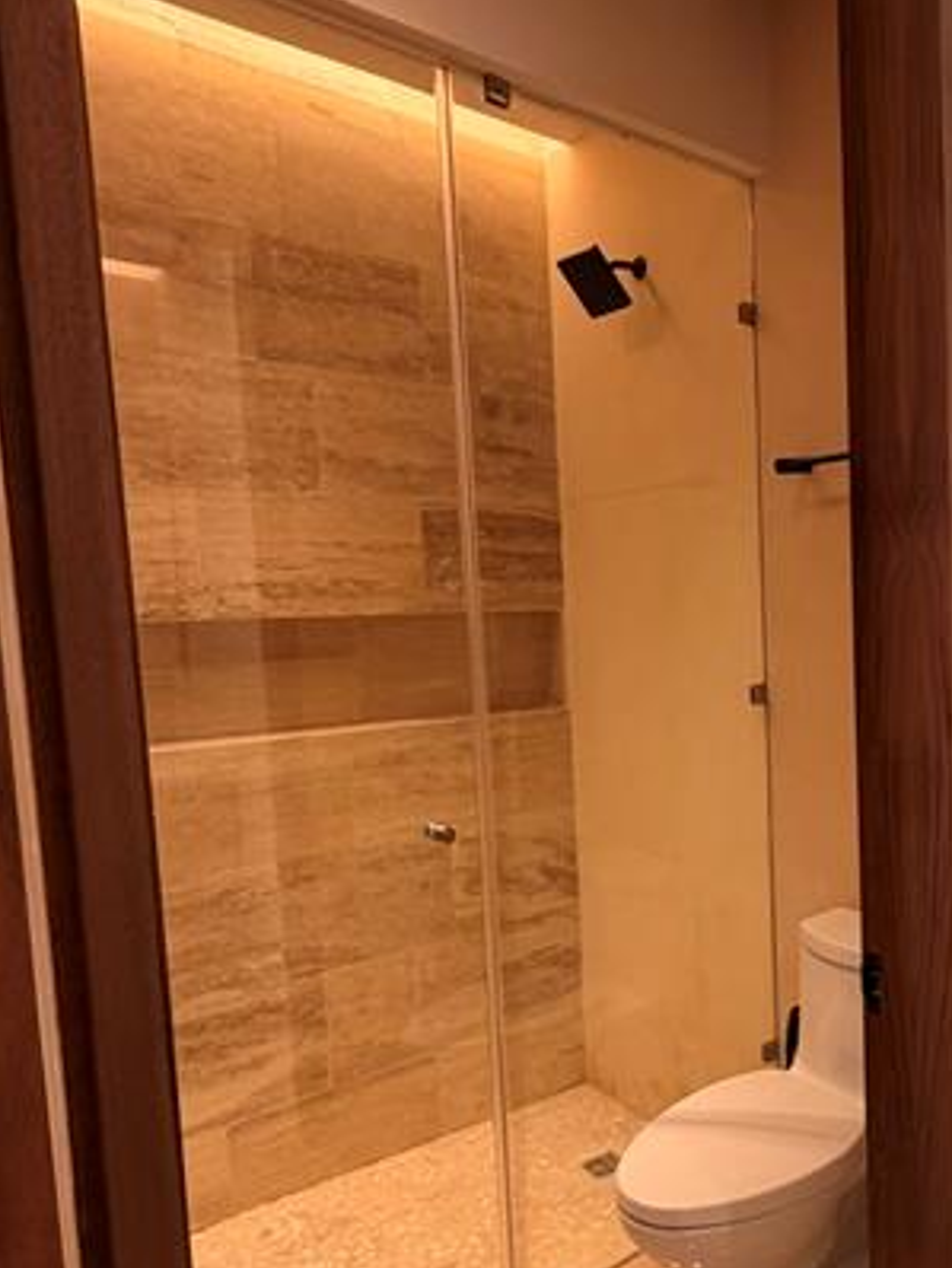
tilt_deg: -4.4
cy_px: 688
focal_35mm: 27
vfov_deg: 65.2
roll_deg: +1.5
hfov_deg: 47.4
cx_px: 812
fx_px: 989
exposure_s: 1/60
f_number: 2.2
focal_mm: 2.22
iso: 200
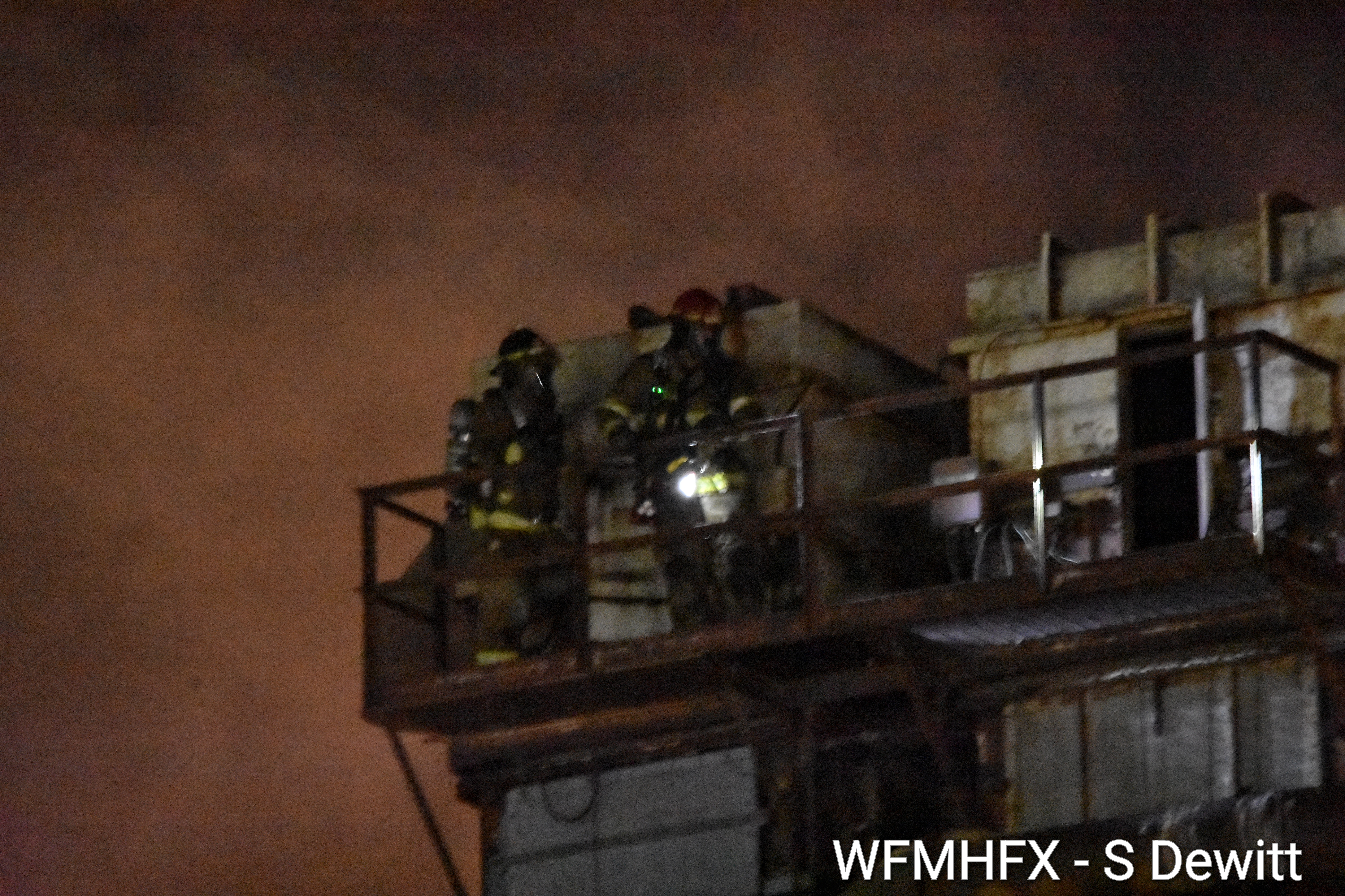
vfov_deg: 1.5
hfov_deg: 2.3
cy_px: 448
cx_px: 672
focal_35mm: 900
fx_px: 33622
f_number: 11
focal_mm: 600
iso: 20000
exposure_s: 1/25
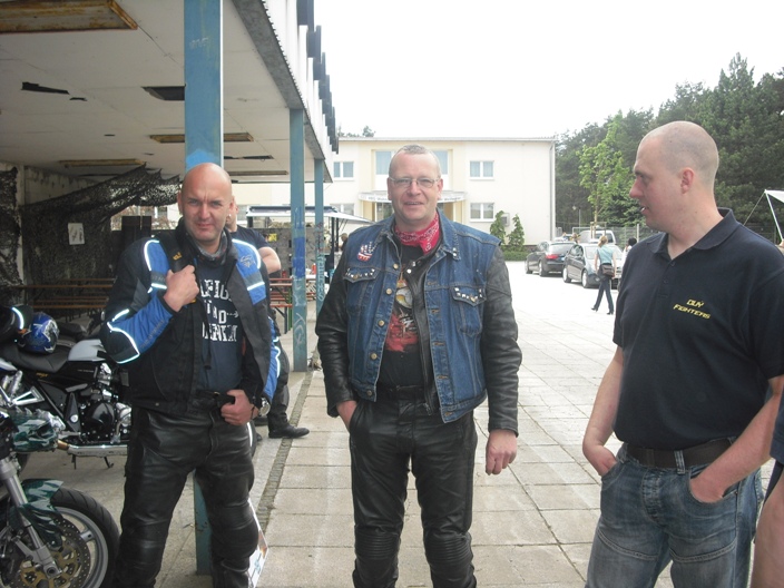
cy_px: 294
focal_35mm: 38
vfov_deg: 37.7
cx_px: 392
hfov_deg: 49.0
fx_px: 861
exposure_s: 1/500
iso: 100
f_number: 2.8
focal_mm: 6.2
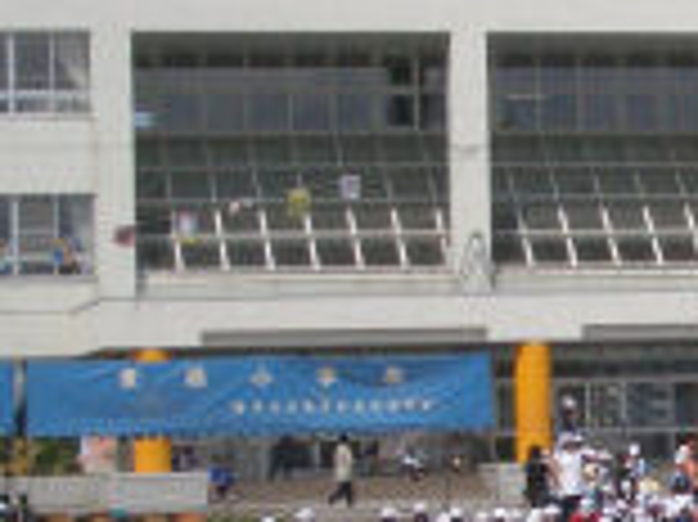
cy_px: 490
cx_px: 748
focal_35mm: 182
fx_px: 3667
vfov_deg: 8.1
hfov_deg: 10.7
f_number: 5
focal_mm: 8.2
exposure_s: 1/1250
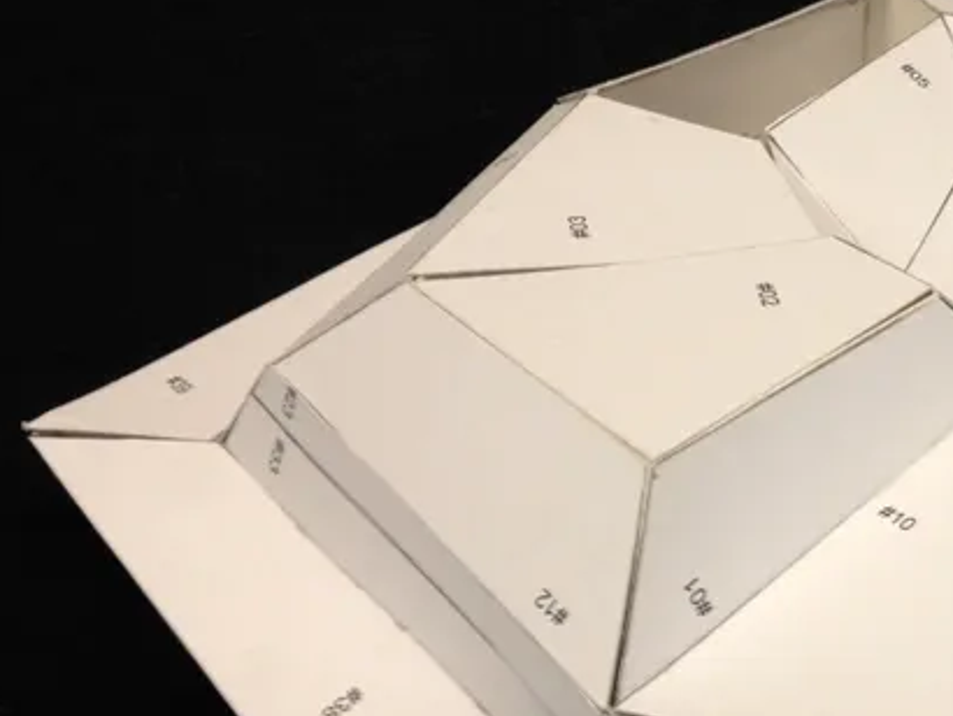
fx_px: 1928
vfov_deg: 21.0
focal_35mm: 70
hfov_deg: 26.4
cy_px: 475
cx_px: 937
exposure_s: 1/20
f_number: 2.4
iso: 80
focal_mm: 4.28
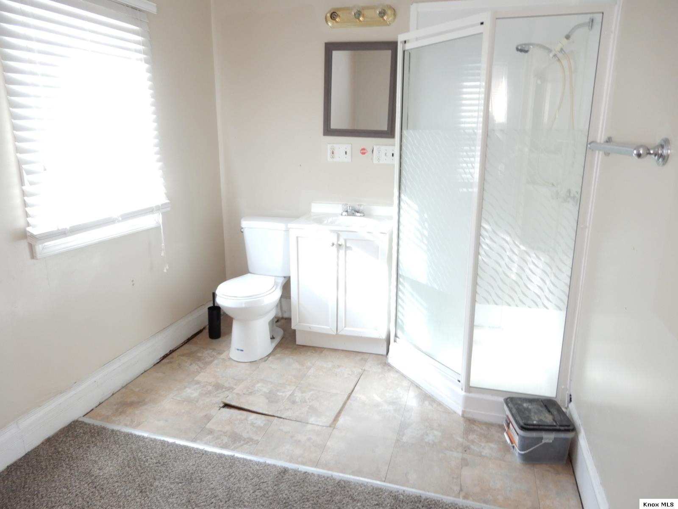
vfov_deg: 56.8
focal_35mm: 24
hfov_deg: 71.6
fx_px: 470
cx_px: 339
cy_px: 254
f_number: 3.4
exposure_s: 1/30
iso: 250
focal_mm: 4.3
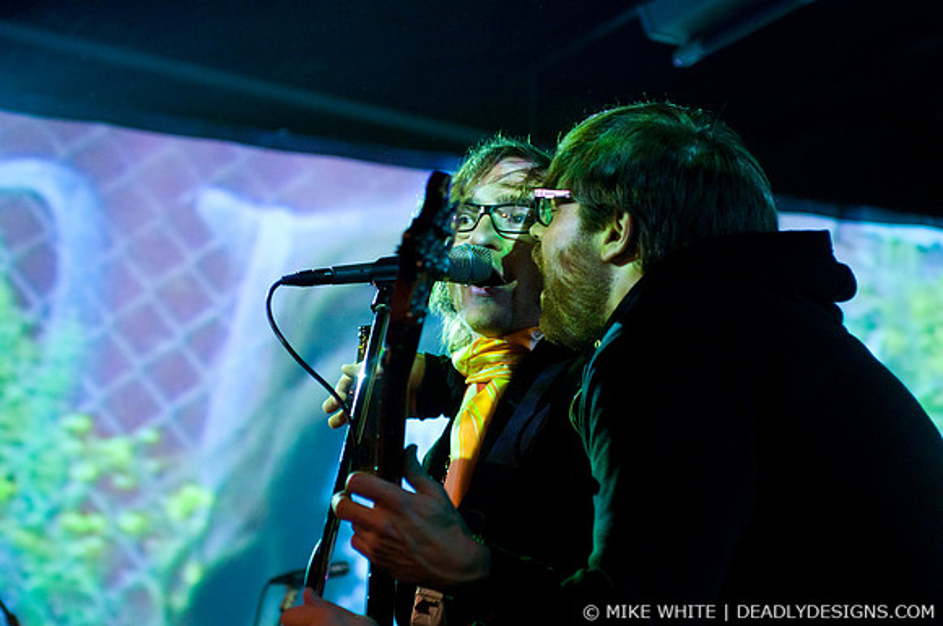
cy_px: 313
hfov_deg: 19.5
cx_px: 472
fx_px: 2747
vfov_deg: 13.0
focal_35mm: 105
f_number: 2.8
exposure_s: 1/80
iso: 1250
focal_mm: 70
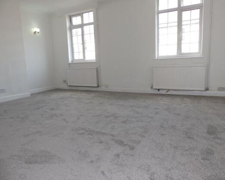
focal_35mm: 24
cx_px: 115
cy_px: 87
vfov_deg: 58.7
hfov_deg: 70.3
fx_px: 160
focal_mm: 4
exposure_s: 1/40
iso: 80
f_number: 3.4
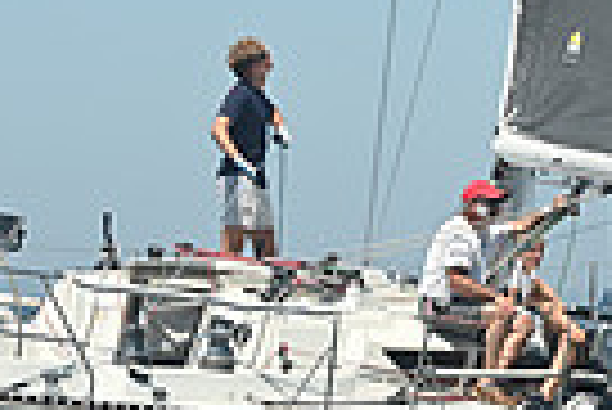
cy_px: 52
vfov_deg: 4.6
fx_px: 5071
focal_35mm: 298
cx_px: 706
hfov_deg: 6.9
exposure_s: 1/1000
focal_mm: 70
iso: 320
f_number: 7.1
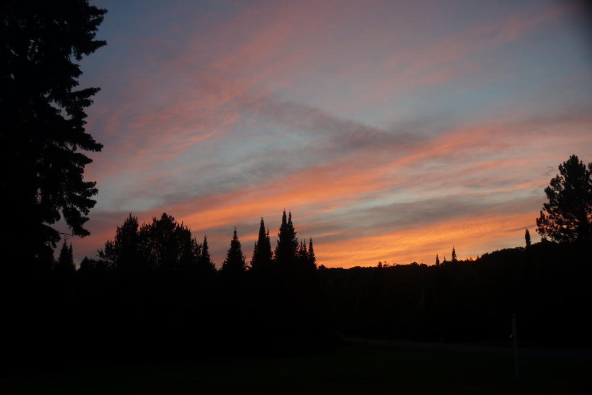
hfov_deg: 57.2
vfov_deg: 39.9
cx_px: 296
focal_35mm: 33
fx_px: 542
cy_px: 198
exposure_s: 1/60
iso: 400
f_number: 4
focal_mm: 22
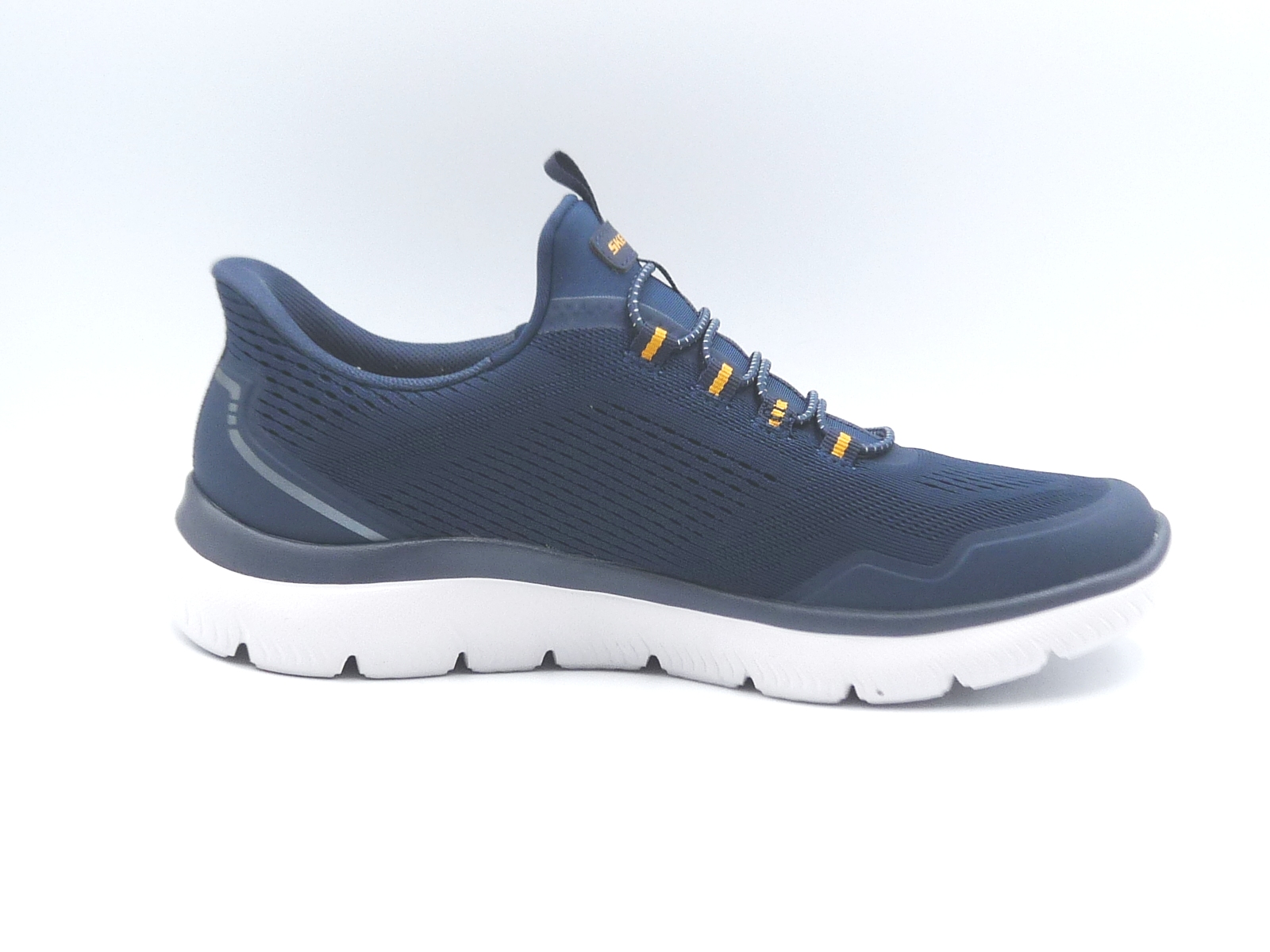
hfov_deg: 36.8
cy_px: 476
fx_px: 1908
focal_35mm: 52
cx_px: 635
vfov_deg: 28.0
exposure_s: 1/200
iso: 100
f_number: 4
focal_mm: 5.4
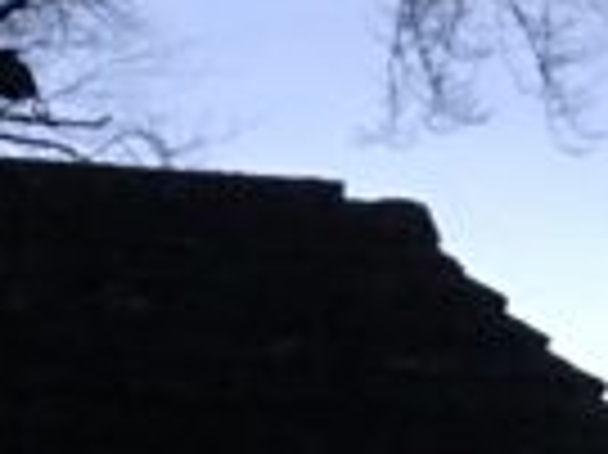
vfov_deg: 7.0
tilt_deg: +19.7
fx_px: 3720
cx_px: 1193
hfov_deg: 8.8
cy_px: 166
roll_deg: -0.7
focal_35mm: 212
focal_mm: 3.99
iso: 125
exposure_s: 1/4
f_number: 1.8
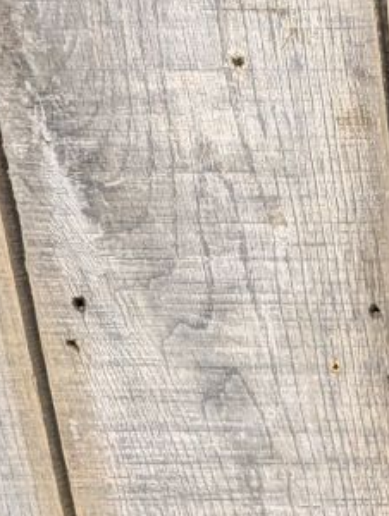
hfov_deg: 12.4
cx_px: 796
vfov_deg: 15.9
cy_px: 936
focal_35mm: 104
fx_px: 1554
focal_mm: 6.9
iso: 370
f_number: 1.68
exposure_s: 1/40
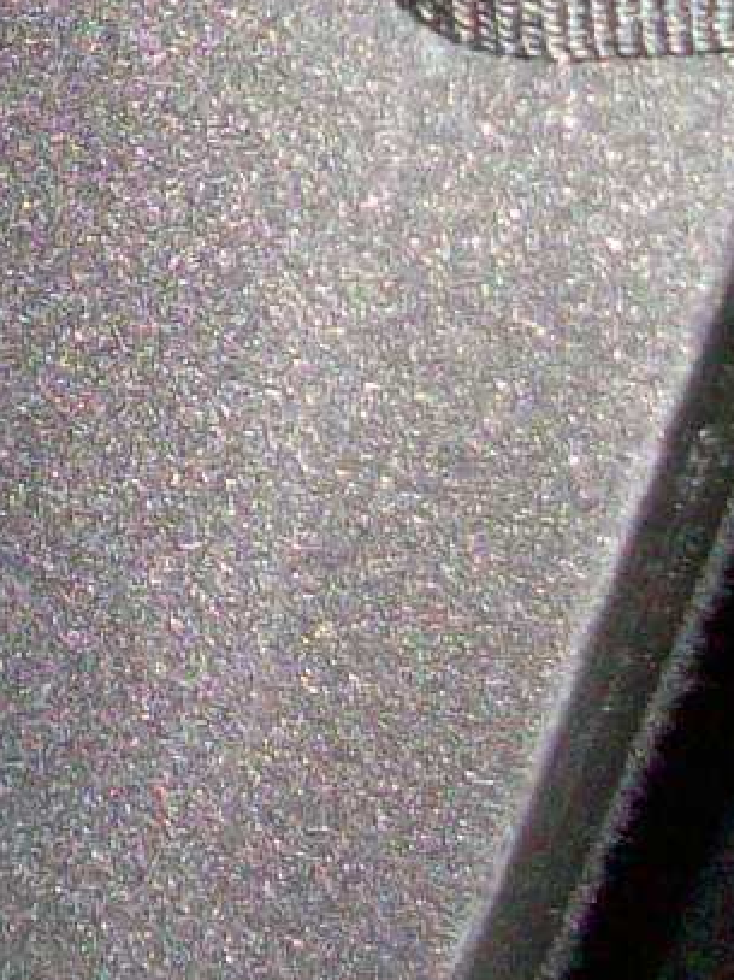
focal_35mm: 171
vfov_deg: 10.5
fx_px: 4837
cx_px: -546
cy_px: -1062
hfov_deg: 8.4
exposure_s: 1/30
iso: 160
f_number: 2.8
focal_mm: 5.7
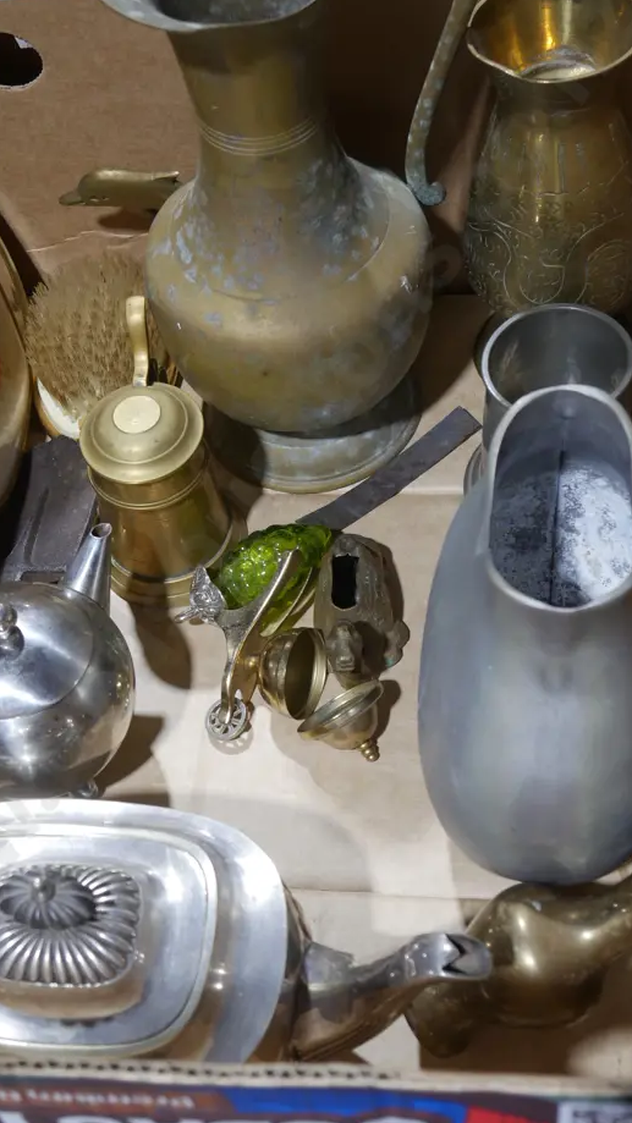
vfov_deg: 40.5
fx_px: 1519
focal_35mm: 51
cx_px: 248
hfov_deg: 23.5
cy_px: 503
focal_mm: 21
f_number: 4.6
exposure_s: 1/60
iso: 400
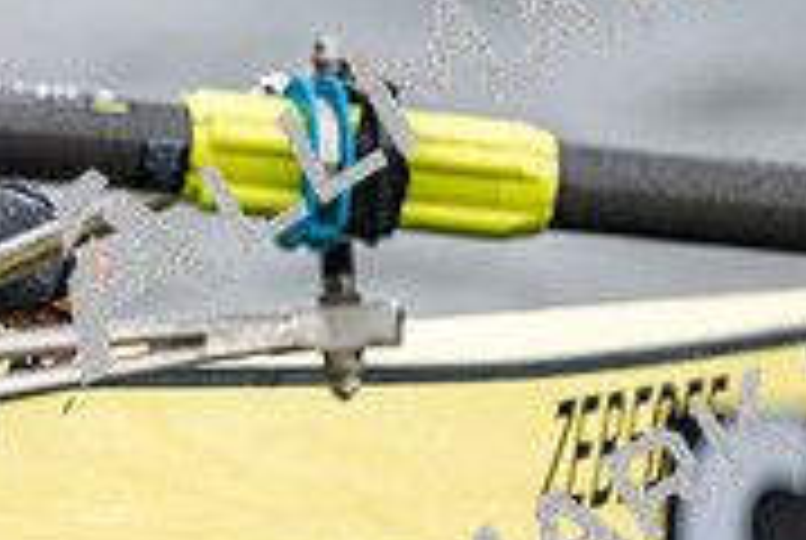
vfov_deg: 0.7
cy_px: -43
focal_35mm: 1941
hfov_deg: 1.1
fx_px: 43528
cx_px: -329
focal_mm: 600
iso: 720
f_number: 4
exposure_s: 1/2500
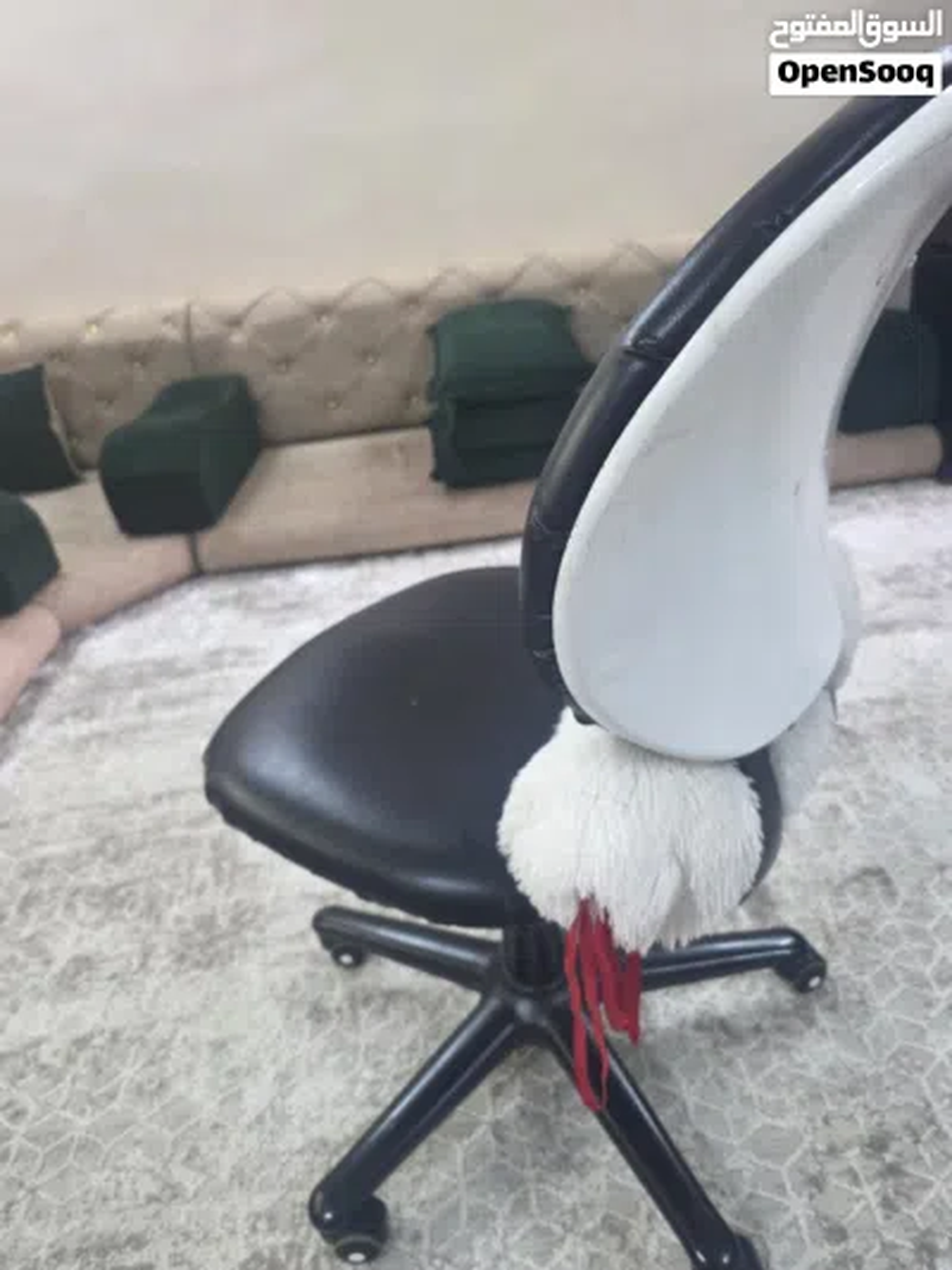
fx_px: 843
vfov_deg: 73.9
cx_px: 476
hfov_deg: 58.9
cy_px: 635
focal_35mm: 23
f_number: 1.7
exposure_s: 1/100
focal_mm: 6.3
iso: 200
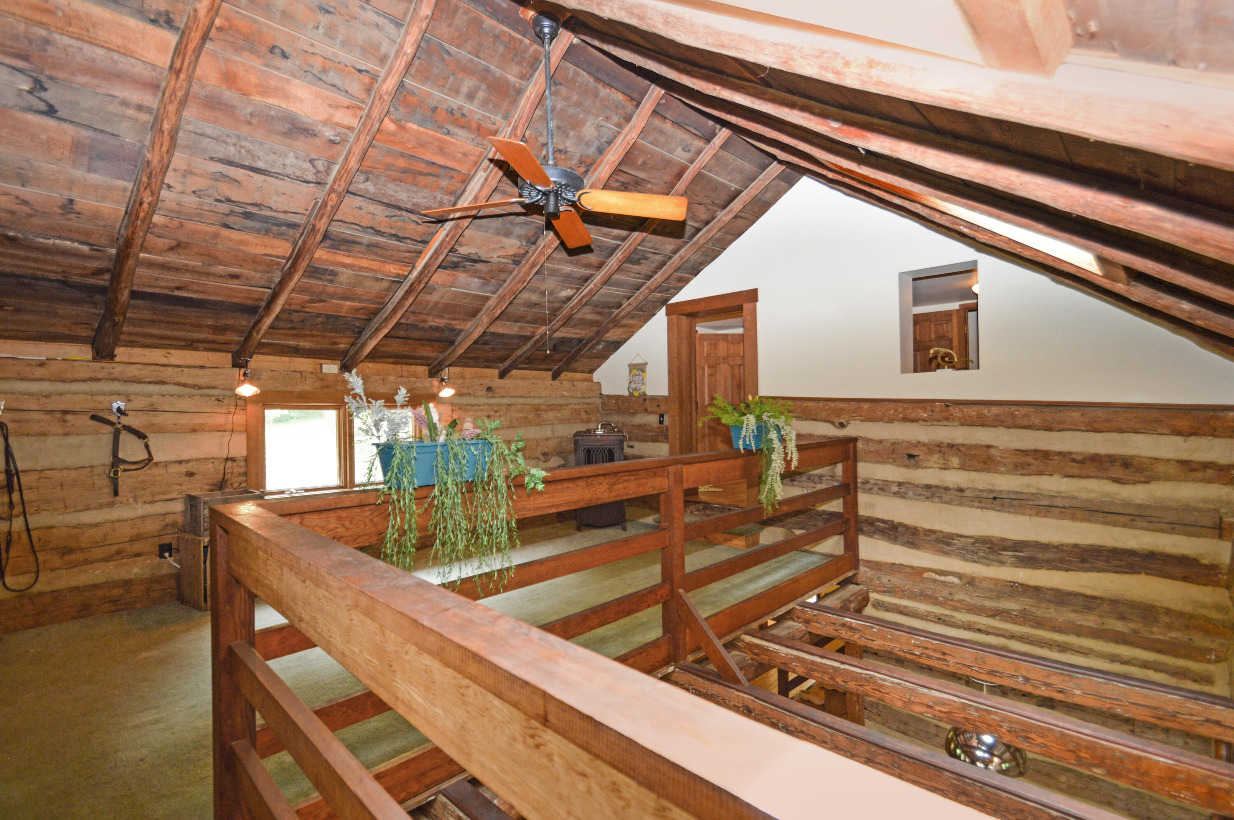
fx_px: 514
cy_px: 410
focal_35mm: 15
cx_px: 617
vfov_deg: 77.2
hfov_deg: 100.4
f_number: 3.5
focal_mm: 10
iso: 400
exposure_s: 1/60
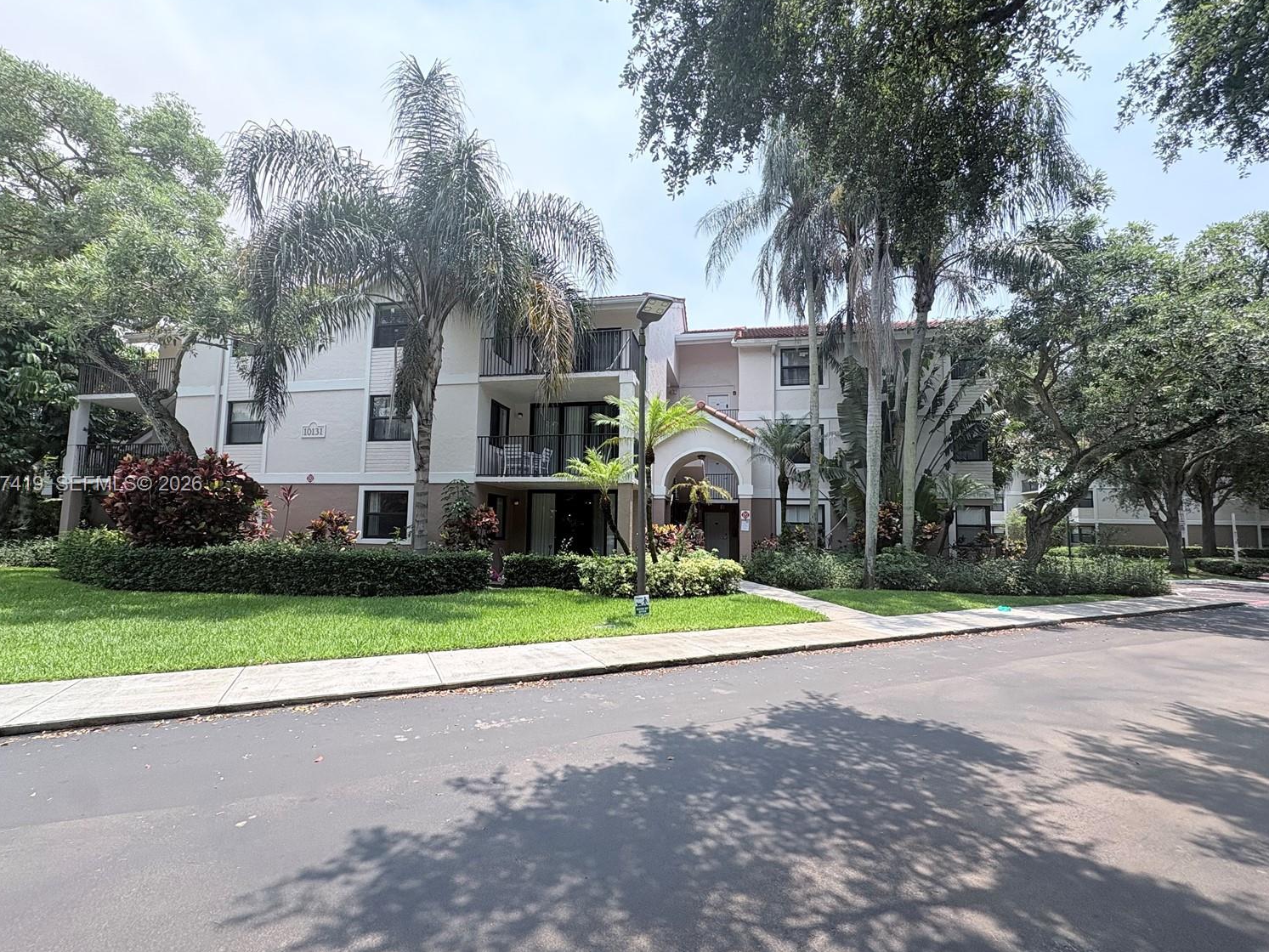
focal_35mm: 15
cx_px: 618
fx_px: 550
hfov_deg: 98.1
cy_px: 485
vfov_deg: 81.7
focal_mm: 2.22
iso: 64
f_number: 2.2
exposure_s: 1/944
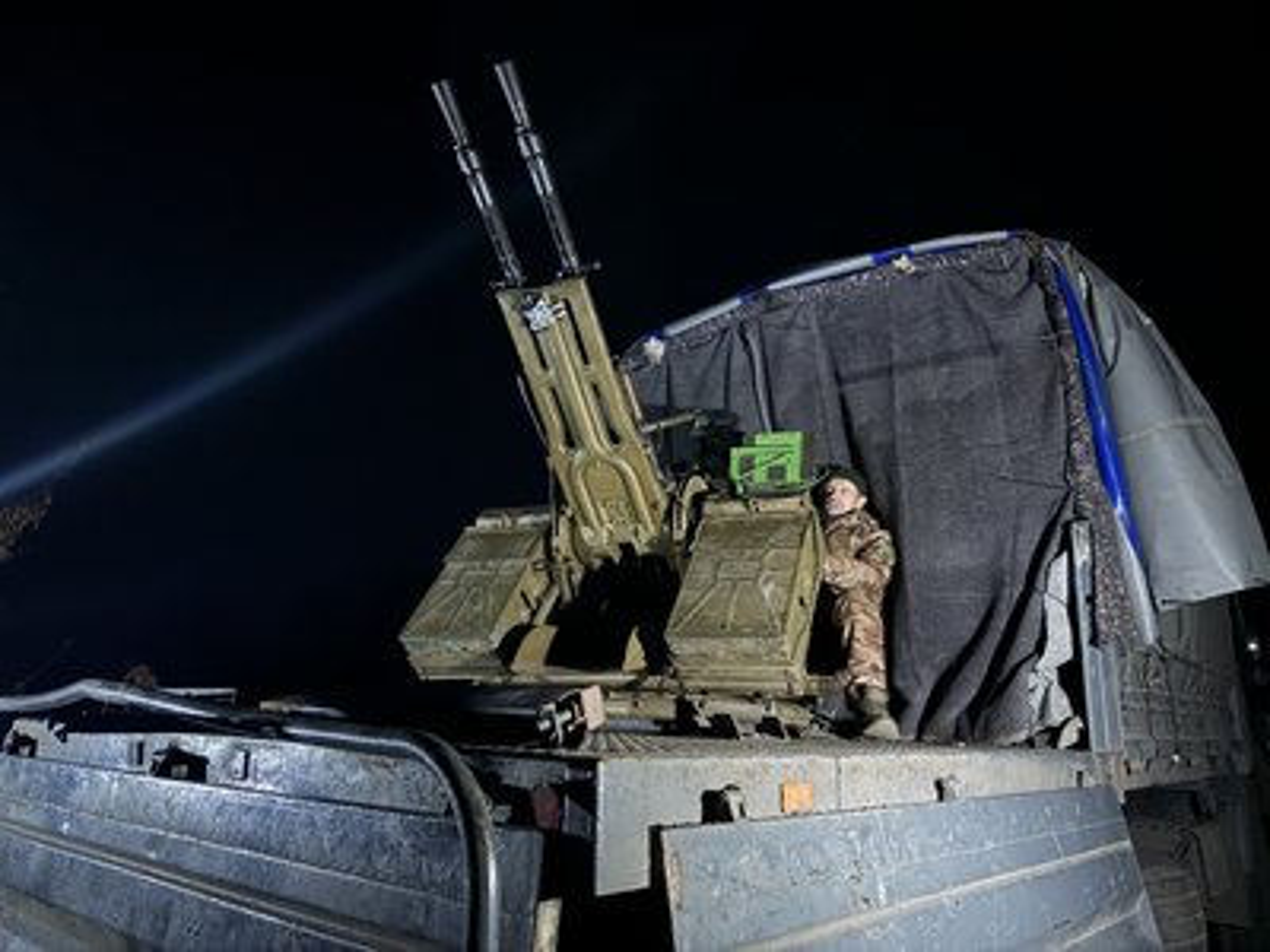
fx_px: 881
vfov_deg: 56.8
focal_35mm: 24
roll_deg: -0.7
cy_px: 476
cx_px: 635
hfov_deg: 71.6
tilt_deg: +14.6
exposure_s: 1/15
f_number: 1.78
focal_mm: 6.76
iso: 4000
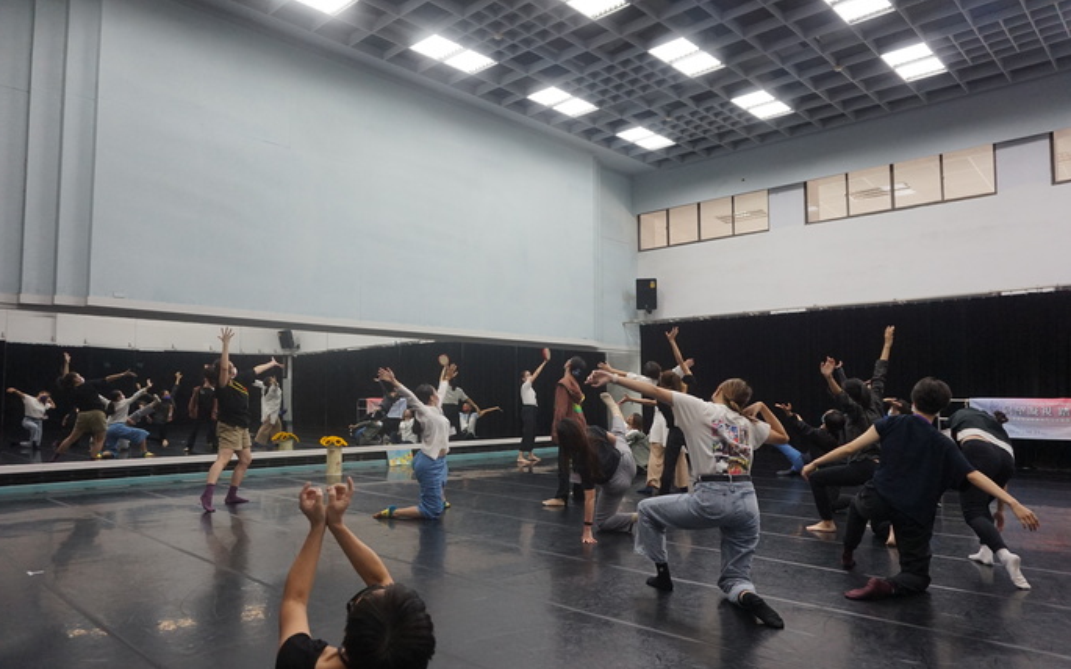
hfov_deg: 72.5
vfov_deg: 49.3
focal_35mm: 25
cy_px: 350
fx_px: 730
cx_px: 525
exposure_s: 1/160
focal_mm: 16
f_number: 4
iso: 1000
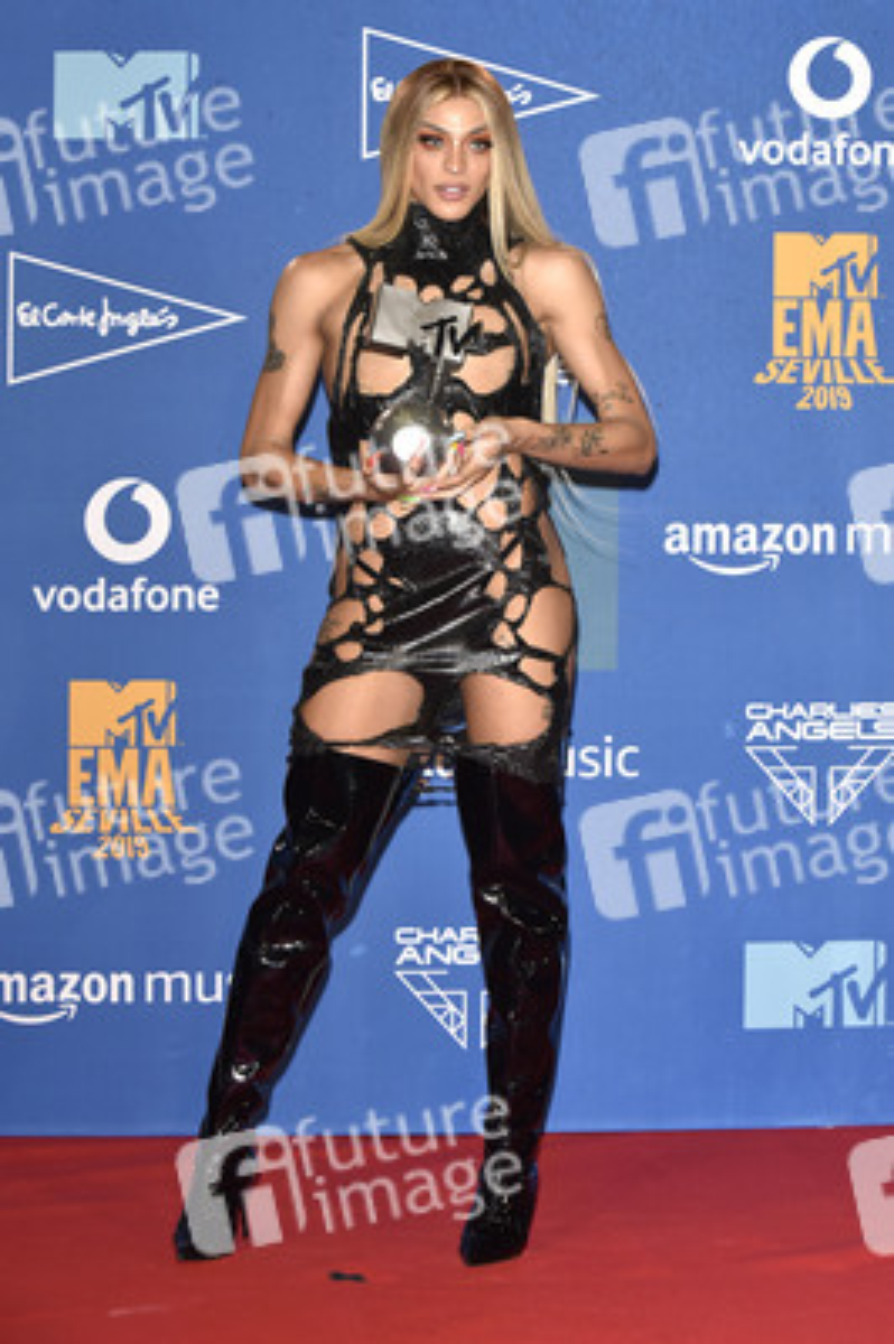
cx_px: 447
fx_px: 3209
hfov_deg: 15.9
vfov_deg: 23.7
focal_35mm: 86
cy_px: 672
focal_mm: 86
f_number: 6.3
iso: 1600
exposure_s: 1/250
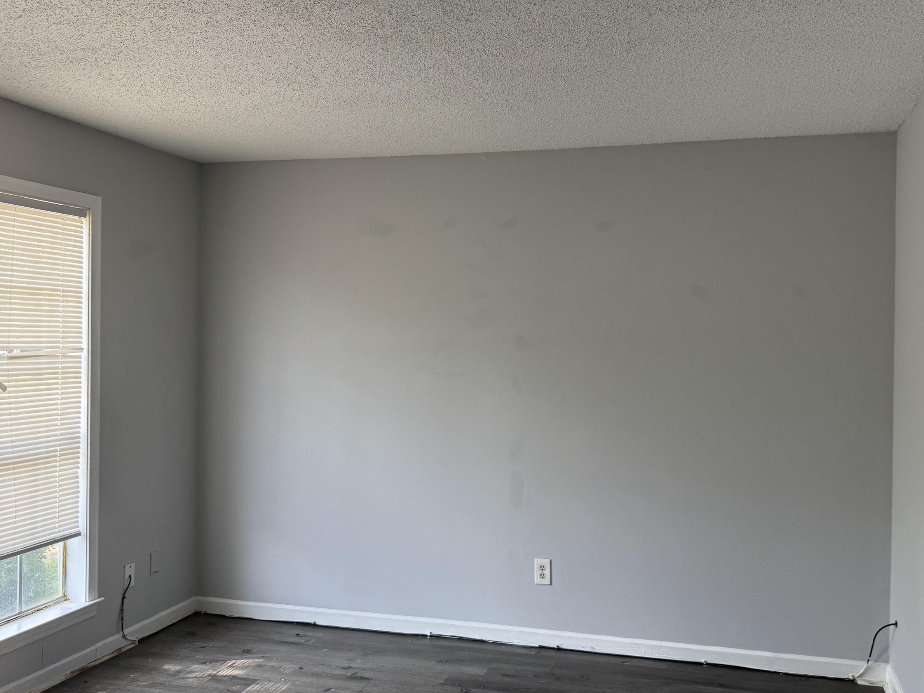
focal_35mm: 31
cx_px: 518
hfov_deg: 58.2
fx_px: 828
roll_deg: -0.5
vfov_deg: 45.4
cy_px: 338
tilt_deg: +1.0
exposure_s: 1/121
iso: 125
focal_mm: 6.76
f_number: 1.78
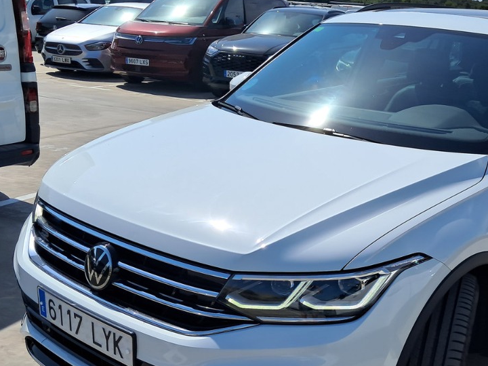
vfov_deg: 30.1
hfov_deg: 39.0
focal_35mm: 48
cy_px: 241
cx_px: 340
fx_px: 677
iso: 50
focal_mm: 4
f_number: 1.8
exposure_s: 1/1319
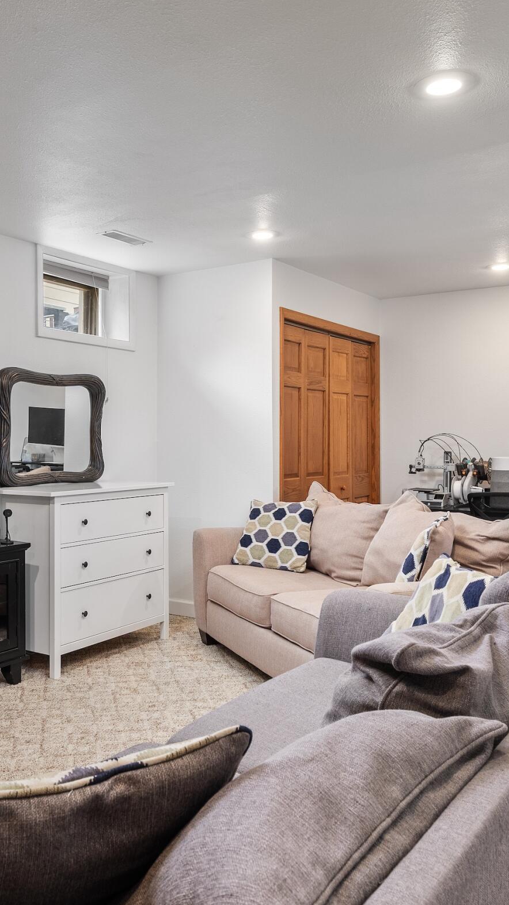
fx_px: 768
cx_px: 173
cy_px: 442
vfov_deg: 61.0
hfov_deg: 36.3
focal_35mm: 32
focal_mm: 16
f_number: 8
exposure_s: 1
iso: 500
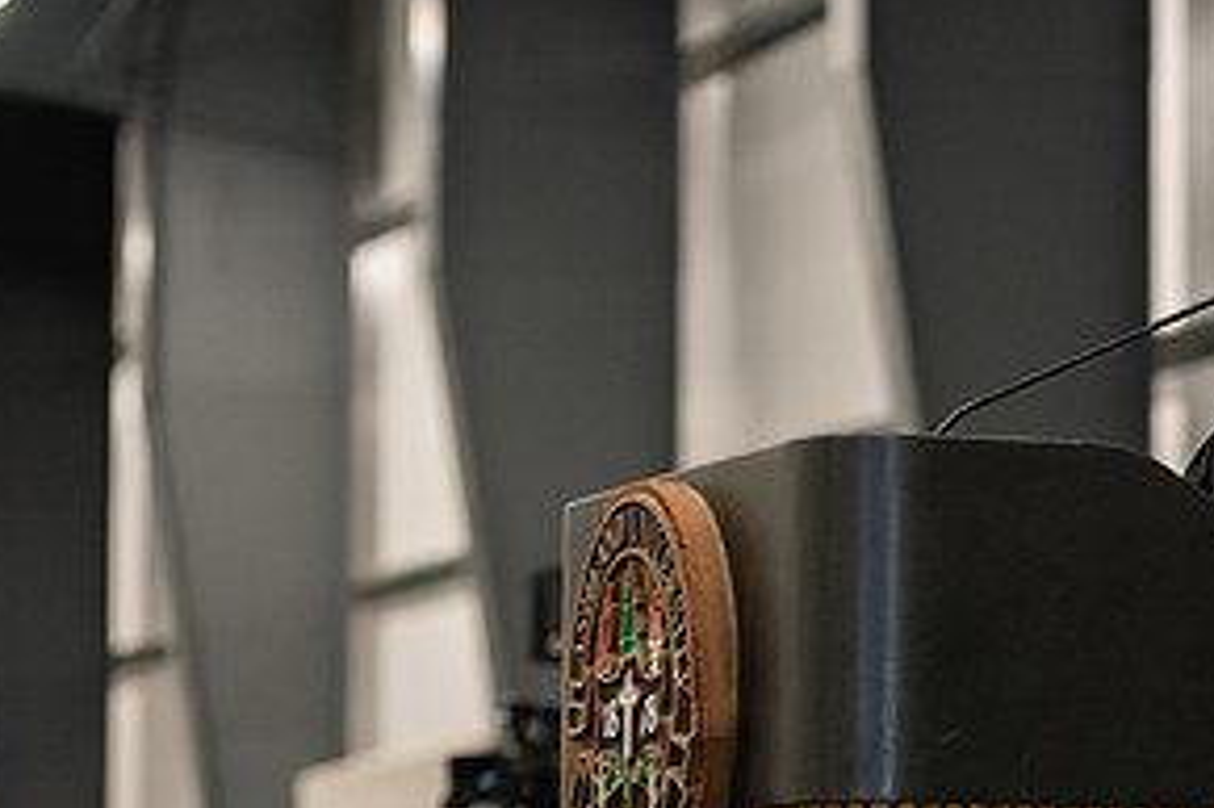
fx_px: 6740
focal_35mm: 200
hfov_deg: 10.2
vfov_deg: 6.9
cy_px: 458
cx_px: 1185
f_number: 4
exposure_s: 1/200
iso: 3200
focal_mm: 100
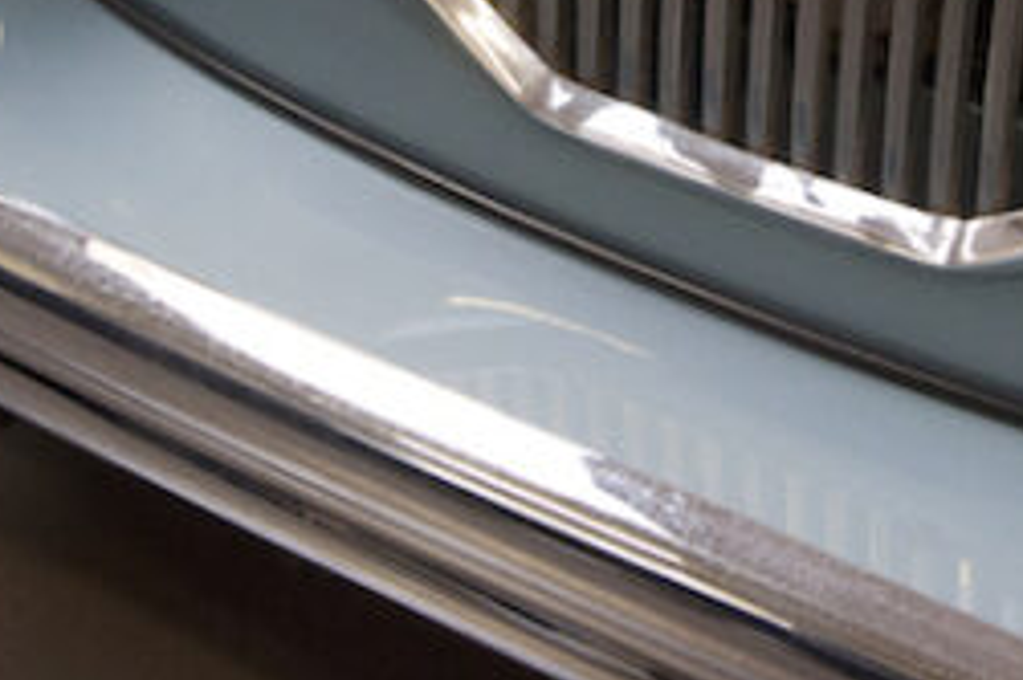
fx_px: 2783
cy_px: -356
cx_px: 689
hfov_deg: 20.7
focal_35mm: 98
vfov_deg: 13.1
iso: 3200
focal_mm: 32
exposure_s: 1/80
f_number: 5.6
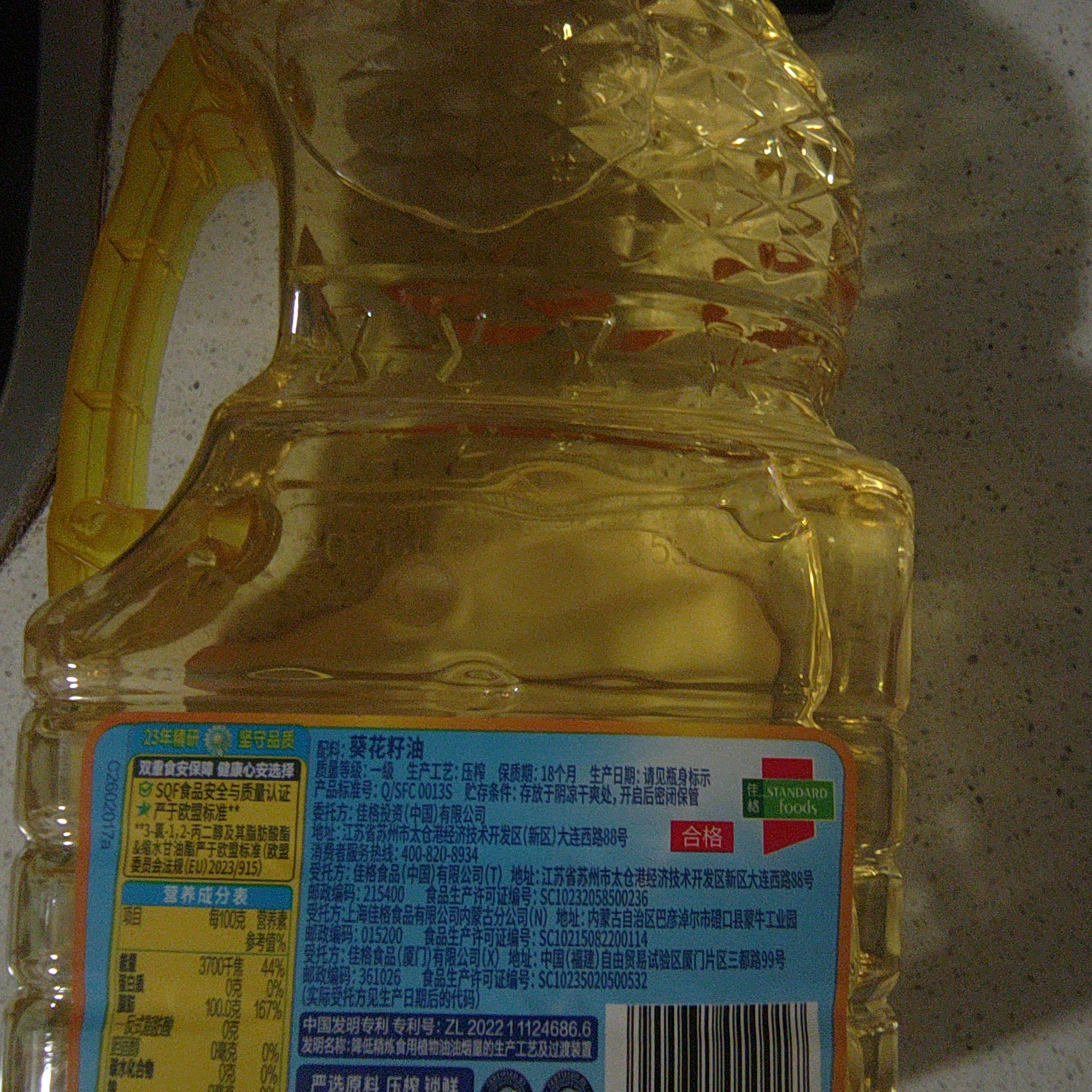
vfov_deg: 49.7
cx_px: 557
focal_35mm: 33
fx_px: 1178
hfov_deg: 49.7
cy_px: 598
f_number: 2.2
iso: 2500
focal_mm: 2.16
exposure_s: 1/13
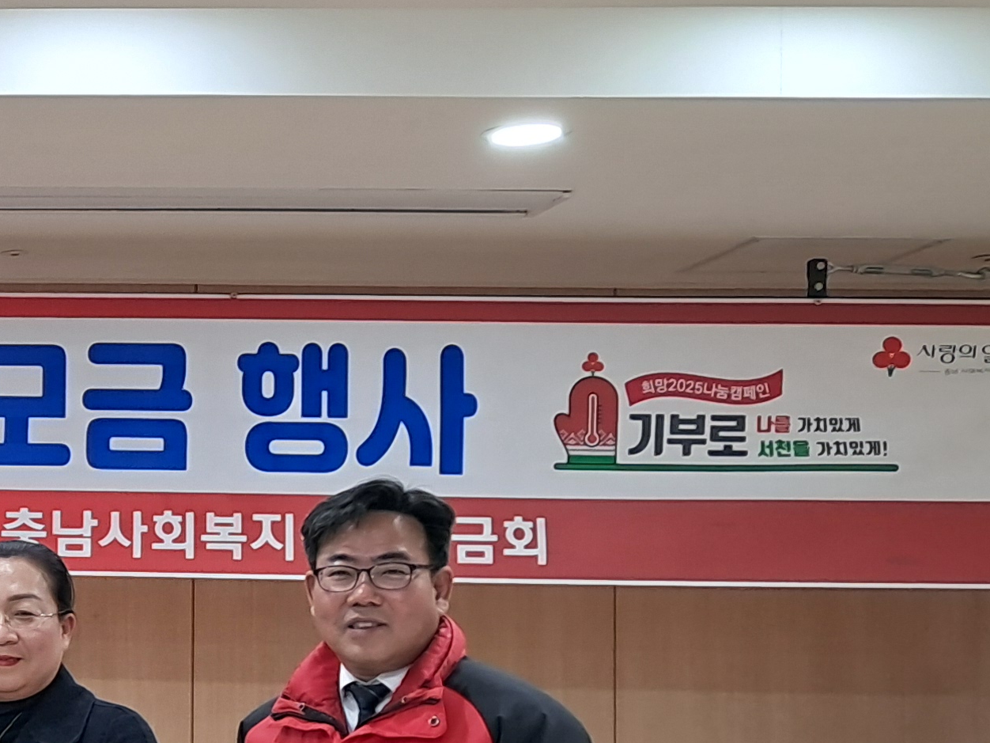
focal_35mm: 88
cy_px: 623
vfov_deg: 16.6
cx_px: -595
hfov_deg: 18.9
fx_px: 2517
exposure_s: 1/60
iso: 125
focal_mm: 4
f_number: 1.8
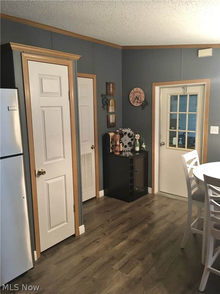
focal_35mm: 29
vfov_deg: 61.7
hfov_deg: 48.2
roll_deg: +1.3
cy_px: 147
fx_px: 246
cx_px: 110
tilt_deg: -11.8
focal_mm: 4.15
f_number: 2.2
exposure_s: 1/15
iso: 200
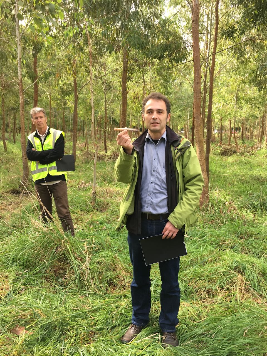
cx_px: 134
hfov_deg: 48.2
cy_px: 178
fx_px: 298
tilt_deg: -8.3
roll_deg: +0.0
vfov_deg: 61.7
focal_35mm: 29
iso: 32
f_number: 2.2
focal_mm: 4.15
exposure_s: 1/100
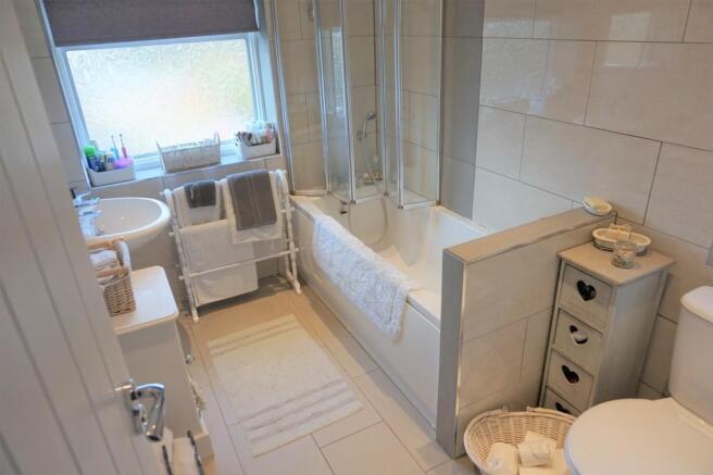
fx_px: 475
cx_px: 356
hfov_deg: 73.8
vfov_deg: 53.1
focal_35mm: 24
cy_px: 238
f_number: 4
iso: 400
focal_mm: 16
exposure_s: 1/160
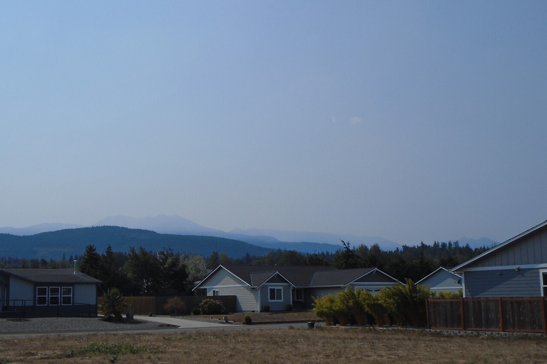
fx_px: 836
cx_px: 226
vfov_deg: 24.6
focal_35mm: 55
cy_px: 210
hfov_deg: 36.2
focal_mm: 7.4
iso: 100
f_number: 10.3
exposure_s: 1/400
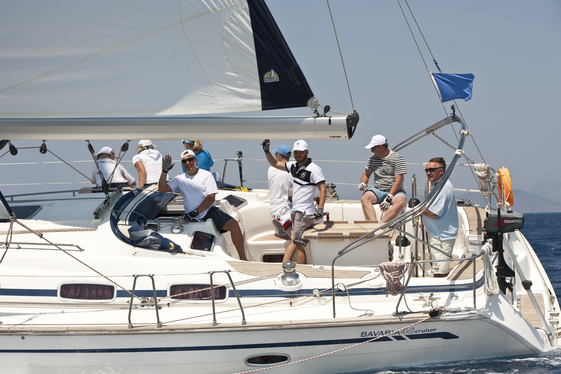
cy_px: 187
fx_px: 1479
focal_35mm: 95
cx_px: 280
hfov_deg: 21.5
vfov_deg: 14.4
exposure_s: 1/1000
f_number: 8
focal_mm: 95
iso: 200
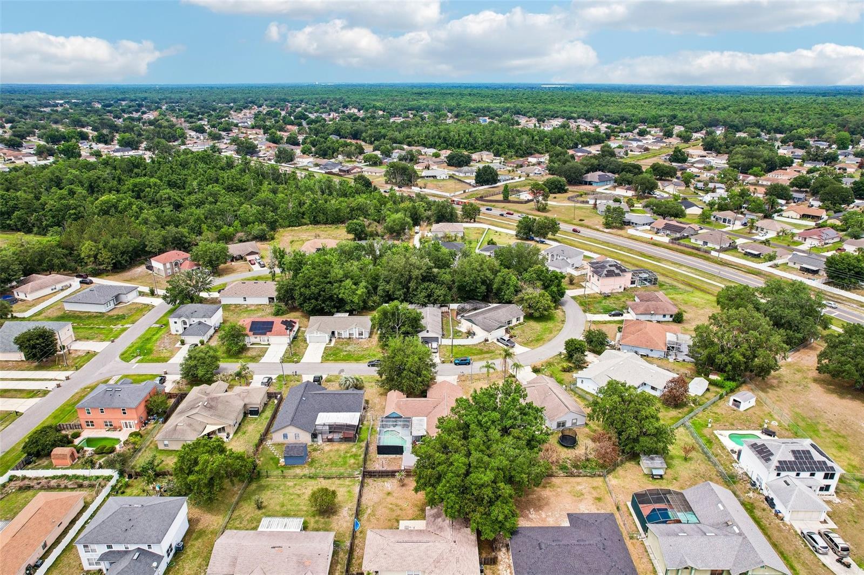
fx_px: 528
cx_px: 432
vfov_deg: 57.2
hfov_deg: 78.6
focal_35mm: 22
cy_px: 288
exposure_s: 1/2500
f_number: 2.8
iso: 140
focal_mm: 8.4
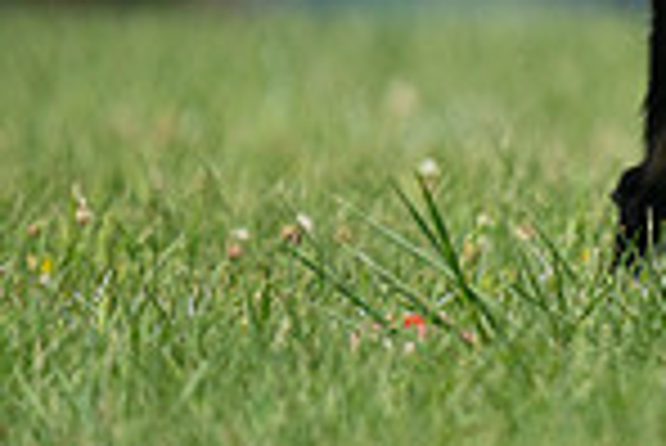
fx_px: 43443
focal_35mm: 2346
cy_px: -200
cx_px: 1102
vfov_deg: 0.6
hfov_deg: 0.9
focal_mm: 600
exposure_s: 1/4000
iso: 1000
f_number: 6.3
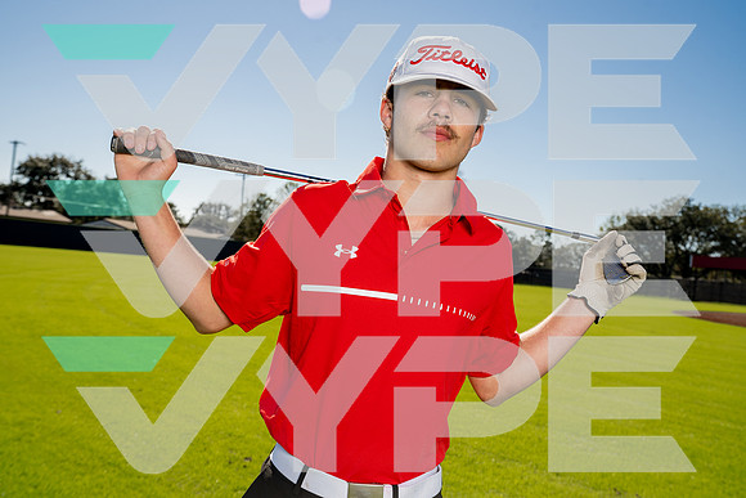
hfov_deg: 47.4
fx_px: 850
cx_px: 373
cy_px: 249
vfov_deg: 32.6
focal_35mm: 41
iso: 100
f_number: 8
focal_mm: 41
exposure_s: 1/250
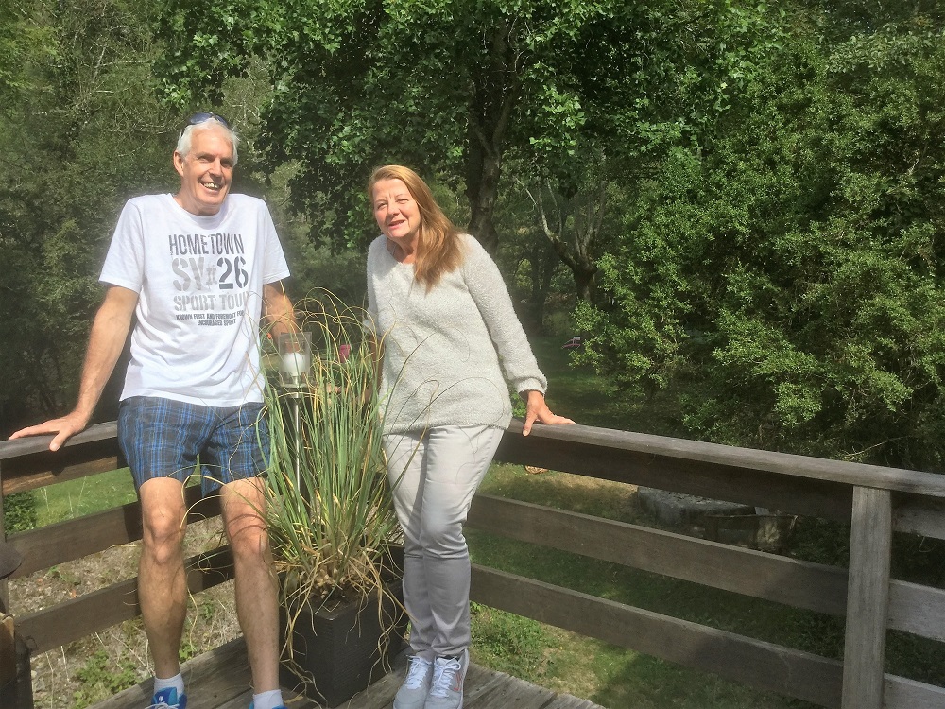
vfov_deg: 45.4
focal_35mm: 31
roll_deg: -0.6
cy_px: 354
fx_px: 846
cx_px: 472
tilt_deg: -6.5
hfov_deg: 58.4
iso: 25
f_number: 2.4
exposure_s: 1/662
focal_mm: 3.3
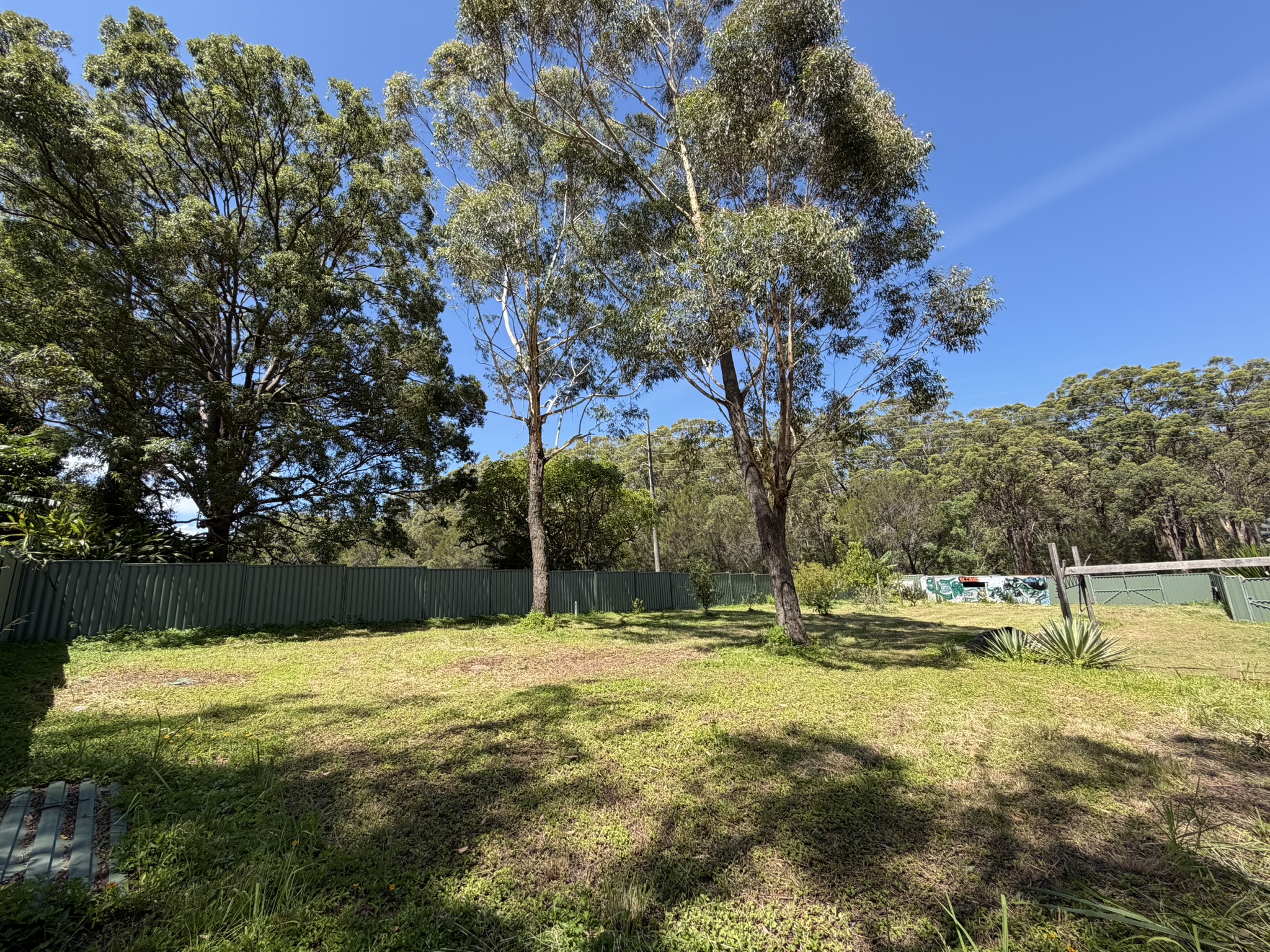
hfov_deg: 102.1
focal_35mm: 14
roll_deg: +3.9
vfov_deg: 85.7
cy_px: 476
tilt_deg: +12.3
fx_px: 514
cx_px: 635
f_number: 2.2
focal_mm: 2.22
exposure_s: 1/672
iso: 40
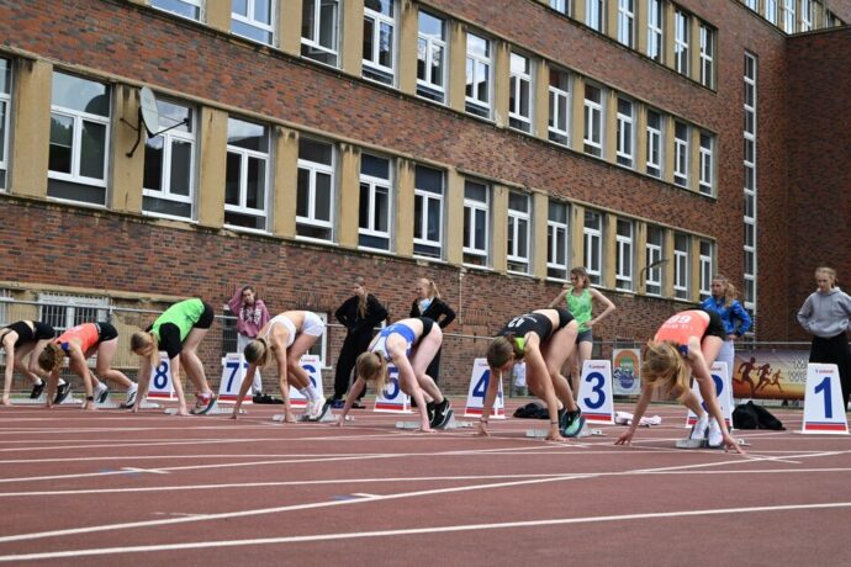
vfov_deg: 27.0
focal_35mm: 50
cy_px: 284
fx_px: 1182
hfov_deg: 39.6
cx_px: 426
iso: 100
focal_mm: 50
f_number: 6.3
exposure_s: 1/320
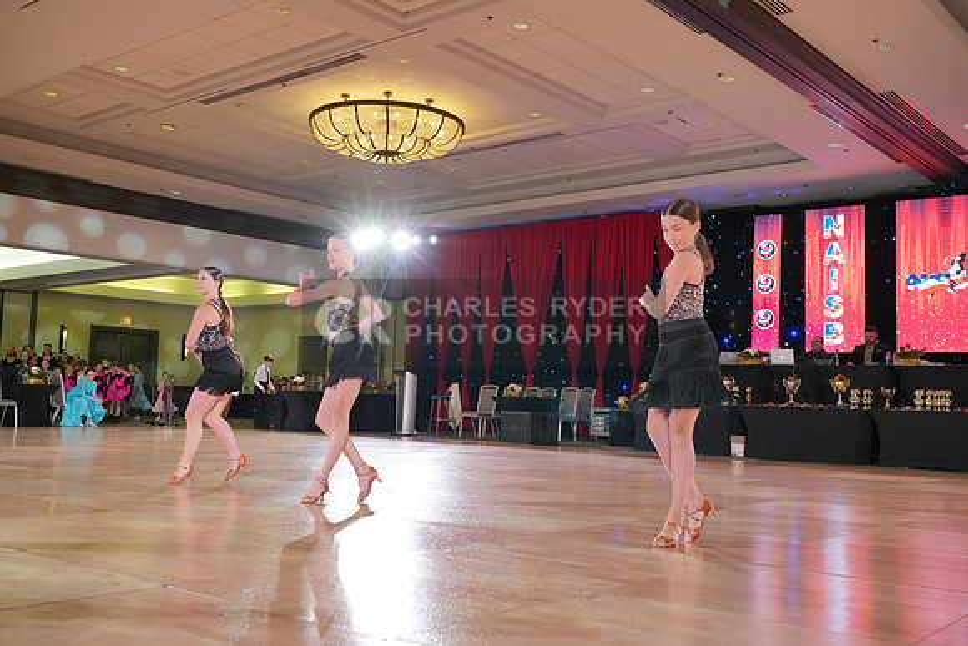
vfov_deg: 37.9
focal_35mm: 35
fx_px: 941
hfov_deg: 54.4
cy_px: 323
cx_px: 484
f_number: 5.6
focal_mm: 35
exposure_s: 1/400
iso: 5000
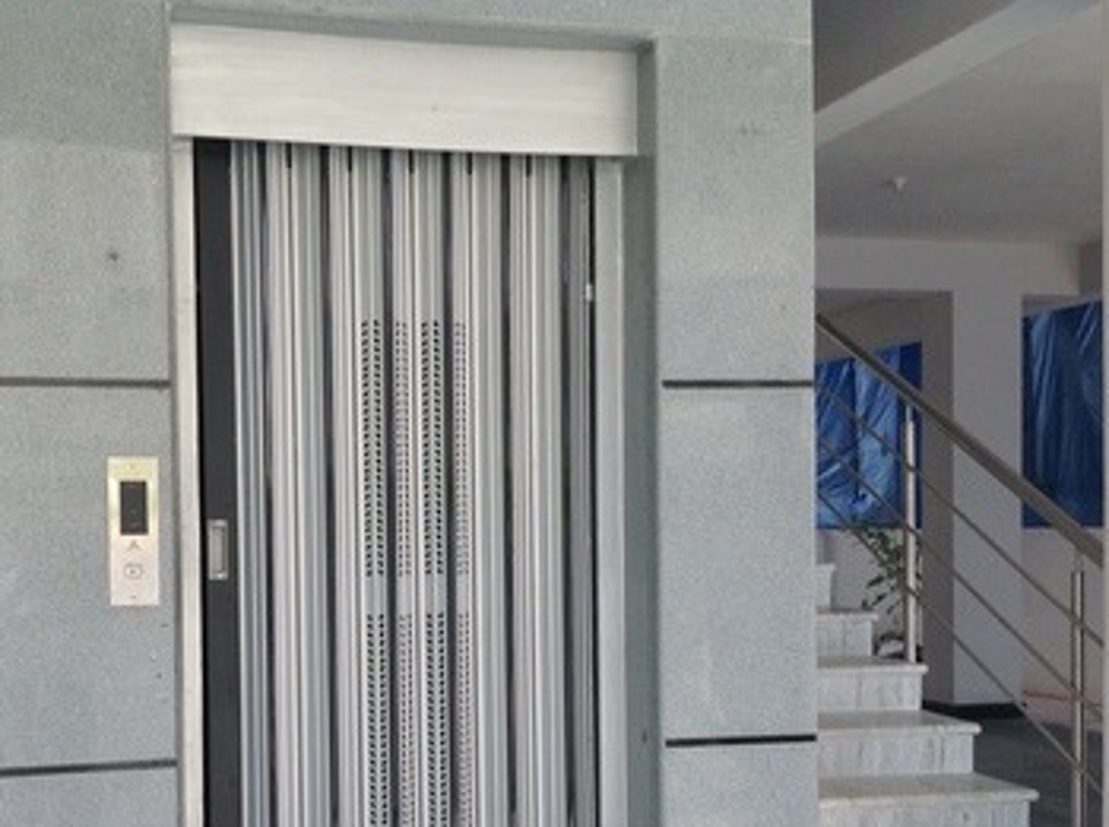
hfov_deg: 37.8
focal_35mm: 50
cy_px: 572
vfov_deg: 28.8
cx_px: 358
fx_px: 1599
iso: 50
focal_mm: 4.28
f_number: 2.4
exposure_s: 1/250
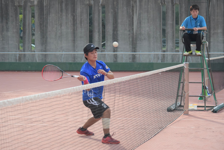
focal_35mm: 108
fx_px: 672
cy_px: 75
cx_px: 112
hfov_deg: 18.9
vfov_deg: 12.7
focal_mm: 72
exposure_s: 1/2000
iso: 2500
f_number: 4.5
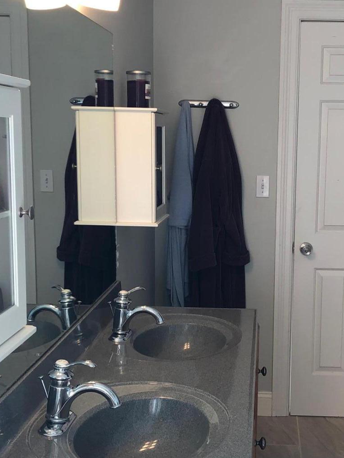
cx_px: 248
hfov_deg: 26.3
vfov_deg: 34.8
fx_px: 728
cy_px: 277
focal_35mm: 55
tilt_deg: -10.4
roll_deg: +0.3
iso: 40
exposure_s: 1/120
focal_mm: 3.99
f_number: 1.8
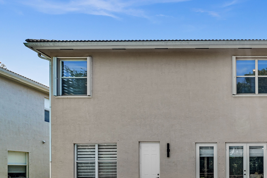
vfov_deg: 36.9
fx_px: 245
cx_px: 247
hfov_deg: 49.9
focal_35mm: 33
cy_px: 167
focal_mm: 16
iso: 200
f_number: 8
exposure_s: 1/400
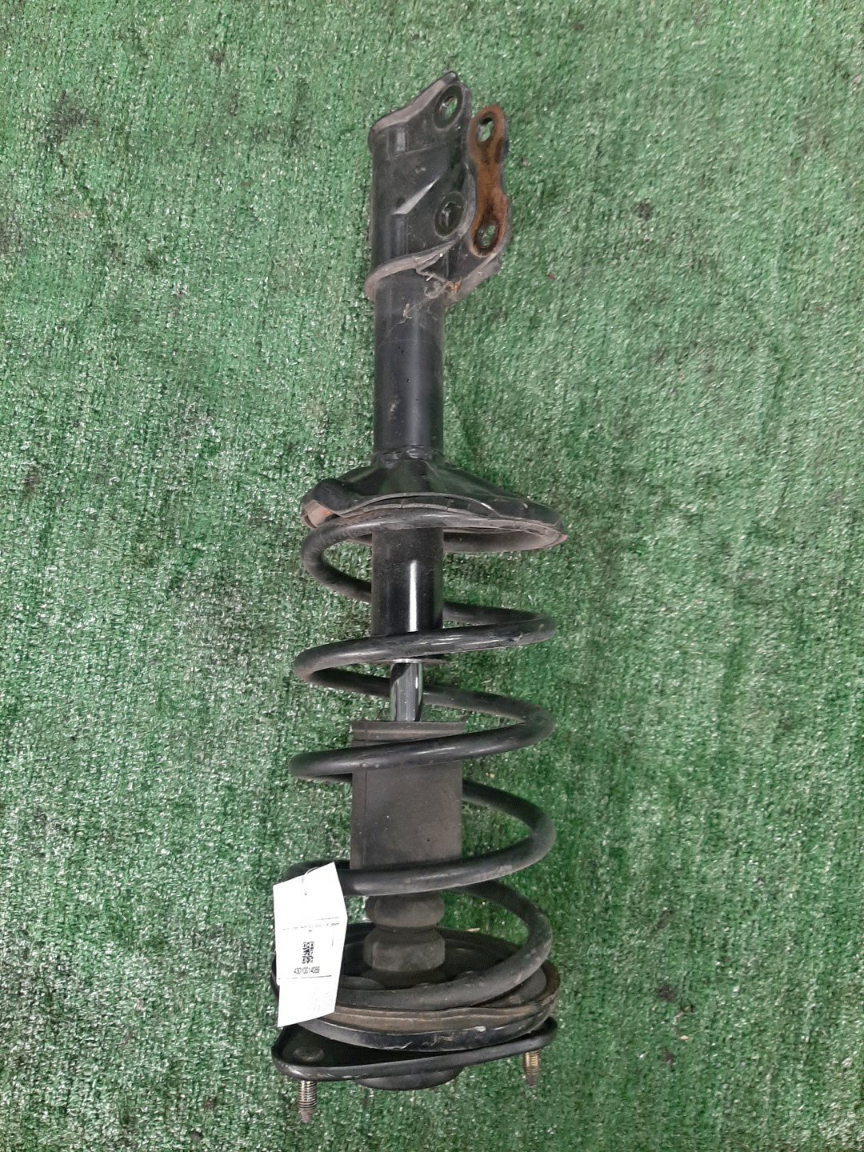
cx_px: 432
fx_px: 865
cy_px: 576
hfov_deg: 53.1
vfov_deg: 67.3
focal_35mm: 26
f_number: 1.7
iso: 168
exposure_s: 1/50
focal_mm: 3.93
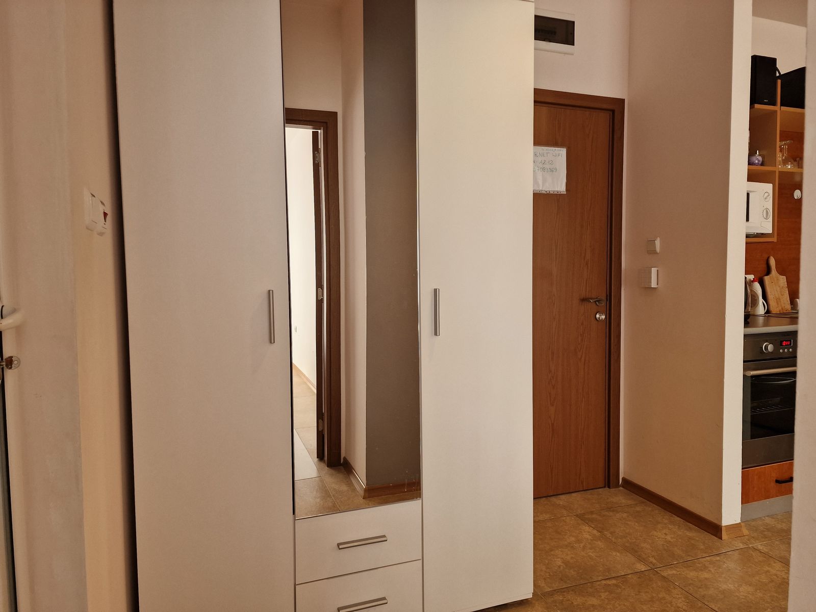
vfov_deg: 58.9
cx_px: 408
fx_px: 542
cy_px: 306
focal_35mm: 23
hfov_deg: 73.9
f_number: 1.8
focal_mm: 6.4
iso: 100
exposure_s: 1/100
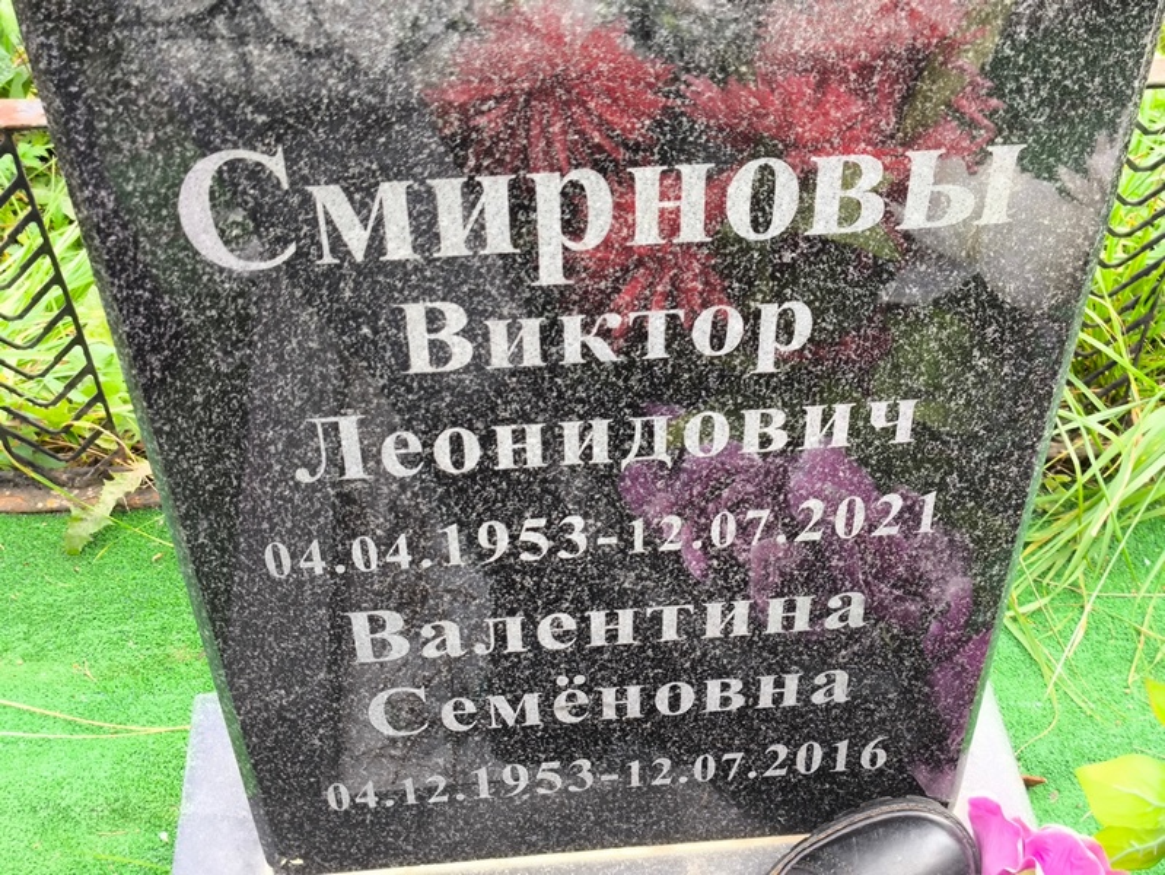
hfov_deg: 38.2
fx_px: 1684
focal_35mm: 50
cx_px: 582
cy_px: 438
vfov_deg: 29.1
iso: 50
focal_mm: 4.71
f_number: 1.7
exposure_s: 1/60
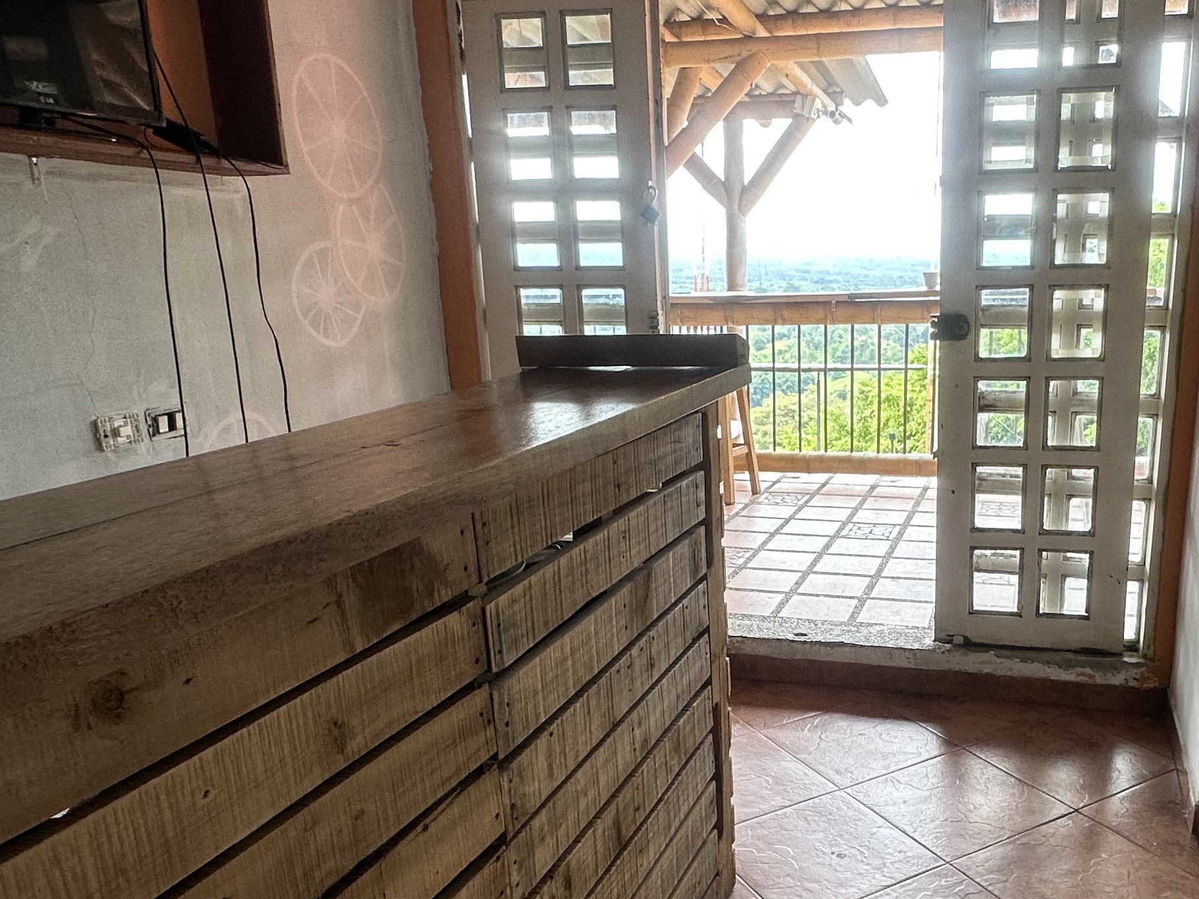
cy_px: 565
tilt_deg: -15.1
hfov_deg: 56.9
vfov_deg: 45.0
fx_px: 1074
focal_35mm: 31
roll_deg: -0.6
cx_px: 812
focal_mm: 2.22
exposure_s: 1/99
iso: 64
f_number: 2.2
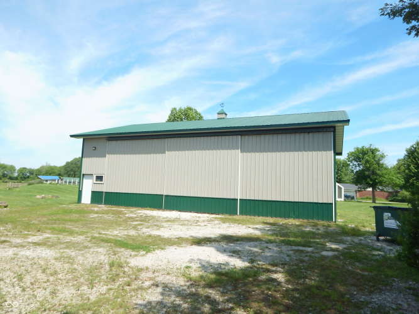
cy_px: 157
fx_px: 266
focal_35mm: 22
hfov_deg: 76.4
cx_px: 210
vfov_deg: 61.1
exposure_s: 1/640
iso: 125
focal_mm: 4
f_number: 6
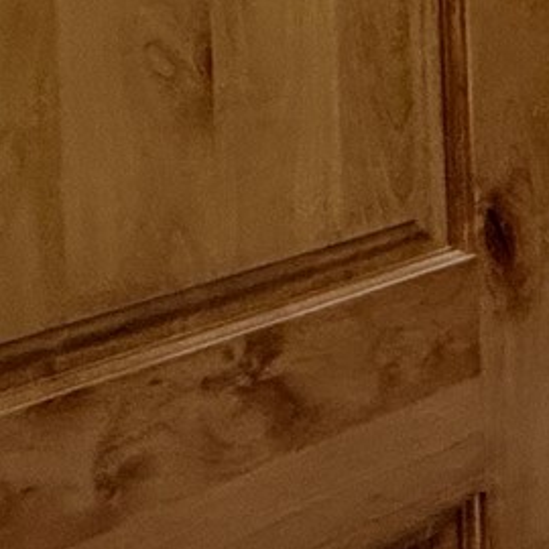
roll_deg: +2.2
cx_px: 1980
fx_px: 1687
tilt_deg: +0.6
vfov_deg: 17.0
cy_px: -232
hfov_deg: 9.3
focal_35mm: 94
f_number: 2.2
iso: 250
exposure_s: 1/120
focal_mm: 2.22
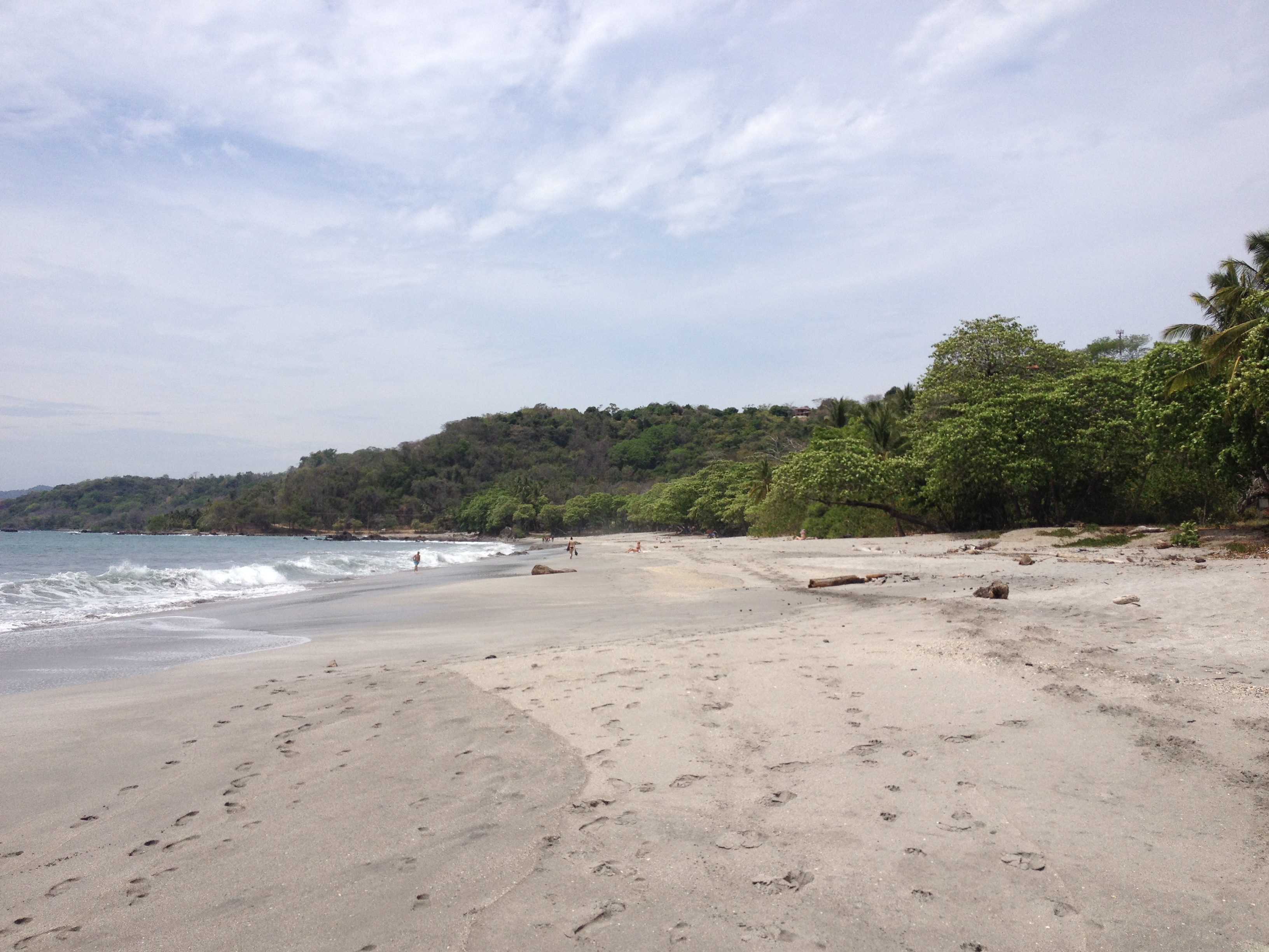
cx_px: 634
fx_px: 1283
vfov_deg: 40.7
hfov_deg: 52.6
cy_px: 476
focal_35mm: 35
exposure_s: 1/3690
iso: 50
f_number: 2.4
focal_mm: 4.28
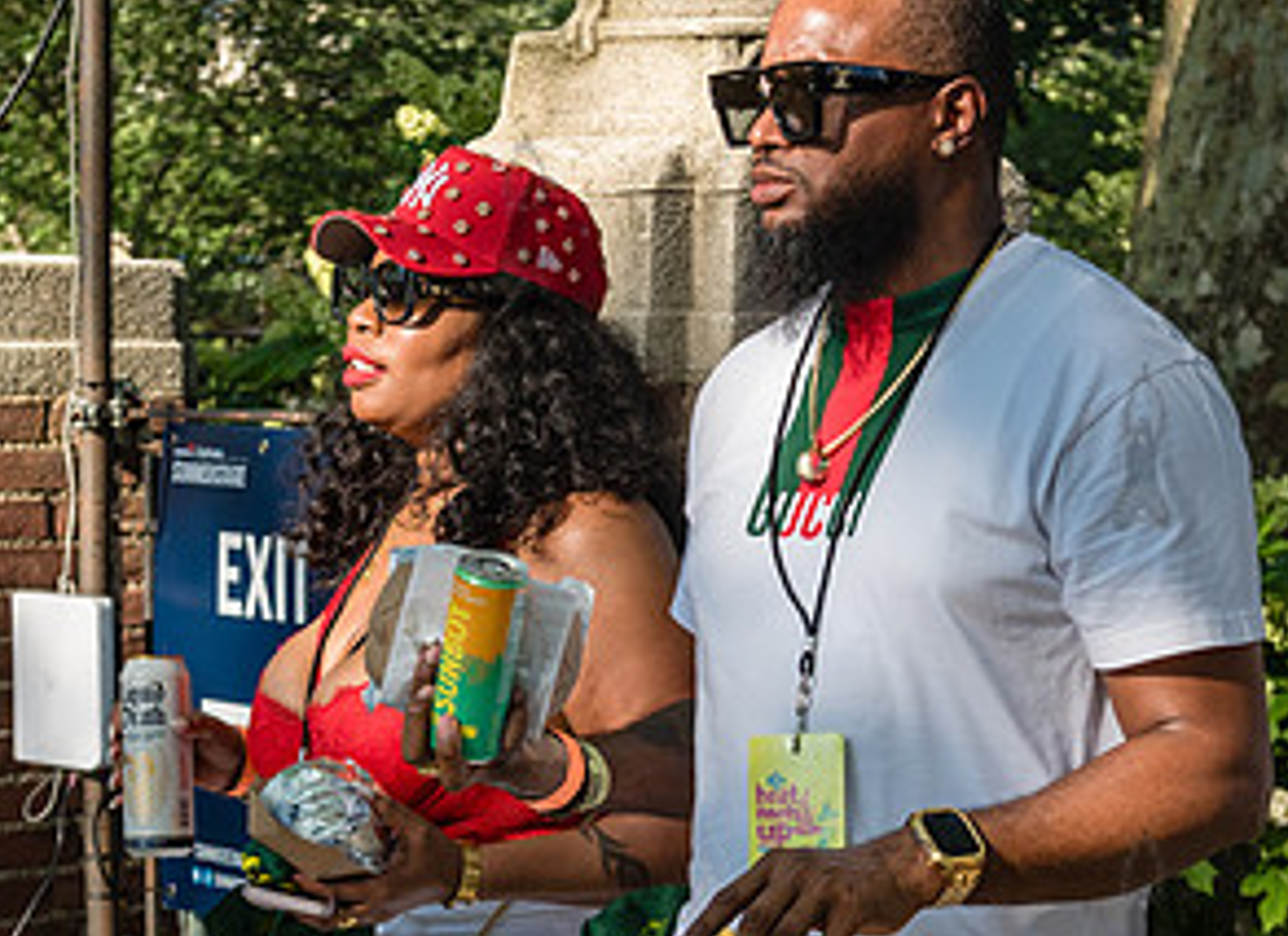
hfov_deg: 19.1
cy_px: 721
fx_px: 3827
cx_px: 526
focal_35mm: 104
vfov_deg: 13.9
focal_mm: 44
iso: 400
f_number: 4
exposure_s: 1/1000
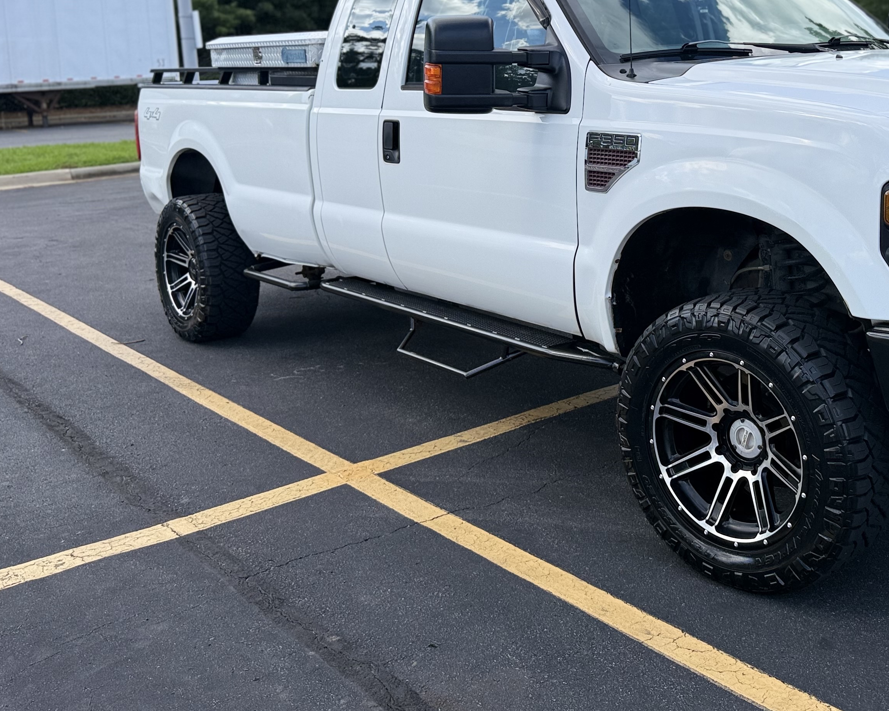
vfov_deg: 35.5
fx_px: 1079
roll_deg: +3.0
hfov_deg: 44.0
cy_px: 164
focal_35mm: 41
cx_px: 608
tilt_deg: -5.8
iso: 80
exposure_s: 1/2370
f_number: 1.78
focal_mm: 6.76
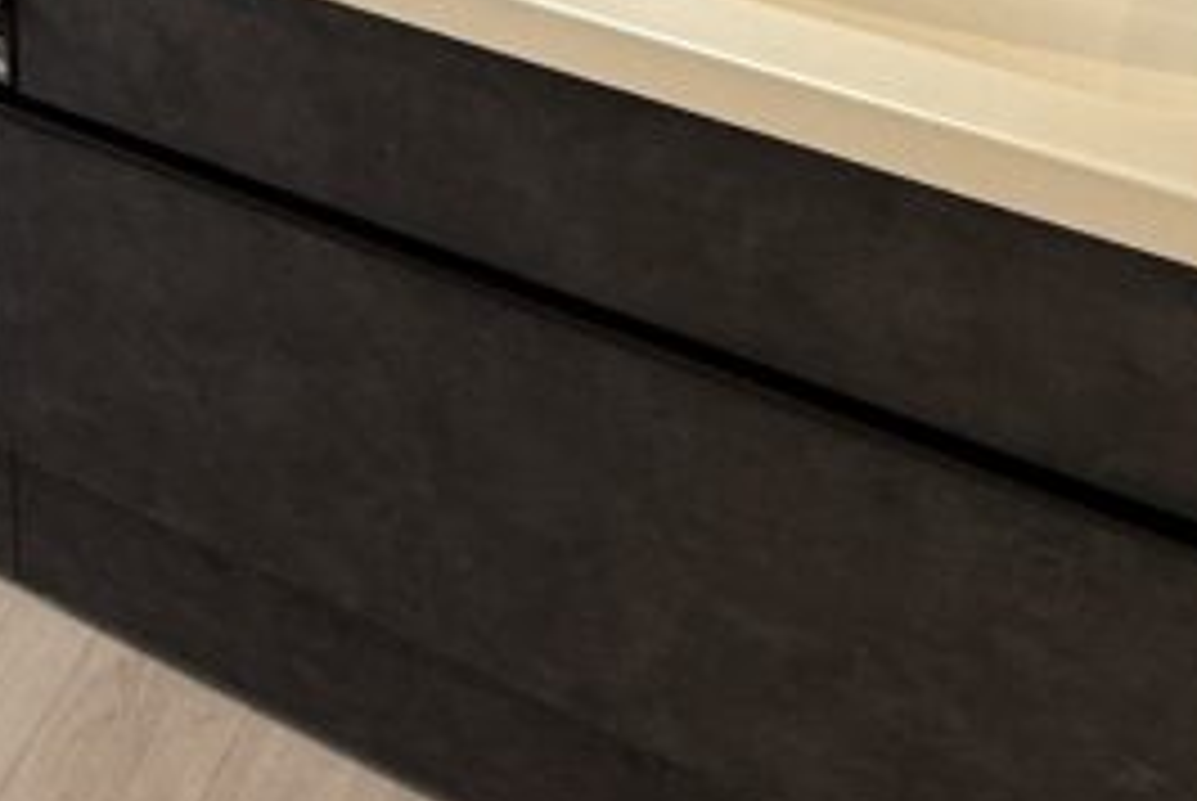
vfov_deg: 21.3
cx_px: 112
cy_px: -324
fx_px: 1864
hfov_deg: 33.6
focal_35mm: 56
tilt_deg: -25.1
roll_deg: +0.6
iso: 125
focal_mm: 2.22
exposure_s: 1/99
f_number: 2.2
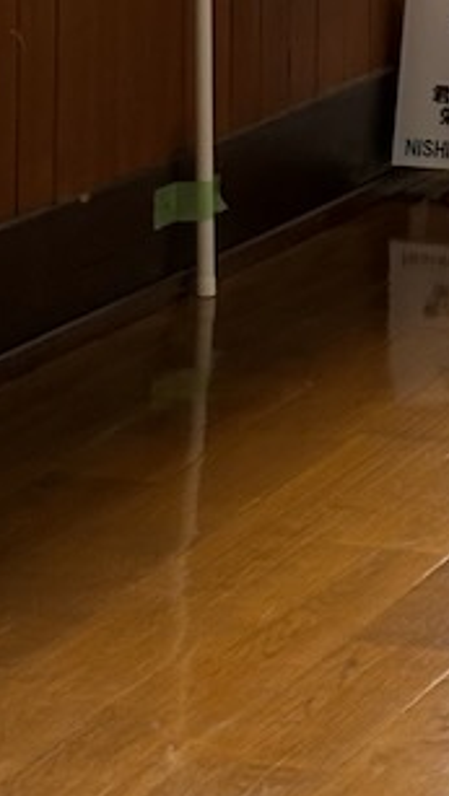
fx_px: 4988
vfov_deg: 9.1
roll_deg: -4.2
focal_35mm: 236
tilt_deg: -14.3
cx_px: 882
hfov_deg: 5.1
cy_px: 555
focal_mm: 5.96
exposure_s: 1/115
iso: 50
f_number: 1.6
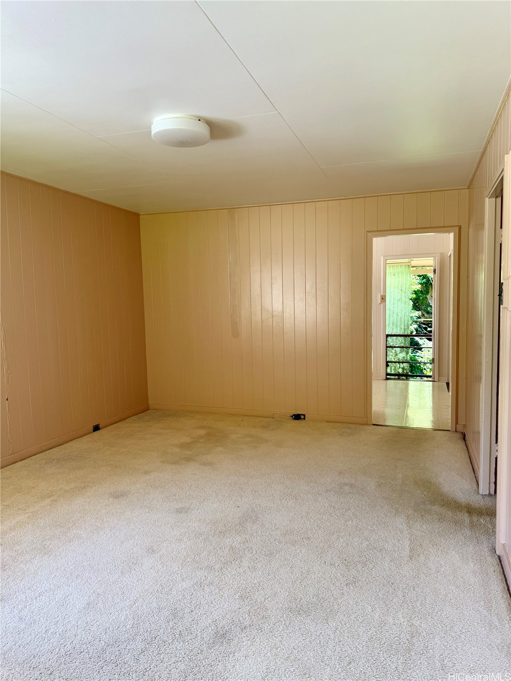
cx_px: 256
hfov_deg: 56.8
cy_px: 340
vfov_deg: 71.6
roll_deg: +1.1
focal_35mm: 24
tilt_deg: -3.3
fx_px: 472
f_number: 1.78
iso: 64
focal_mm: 6.76
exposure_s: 1/126
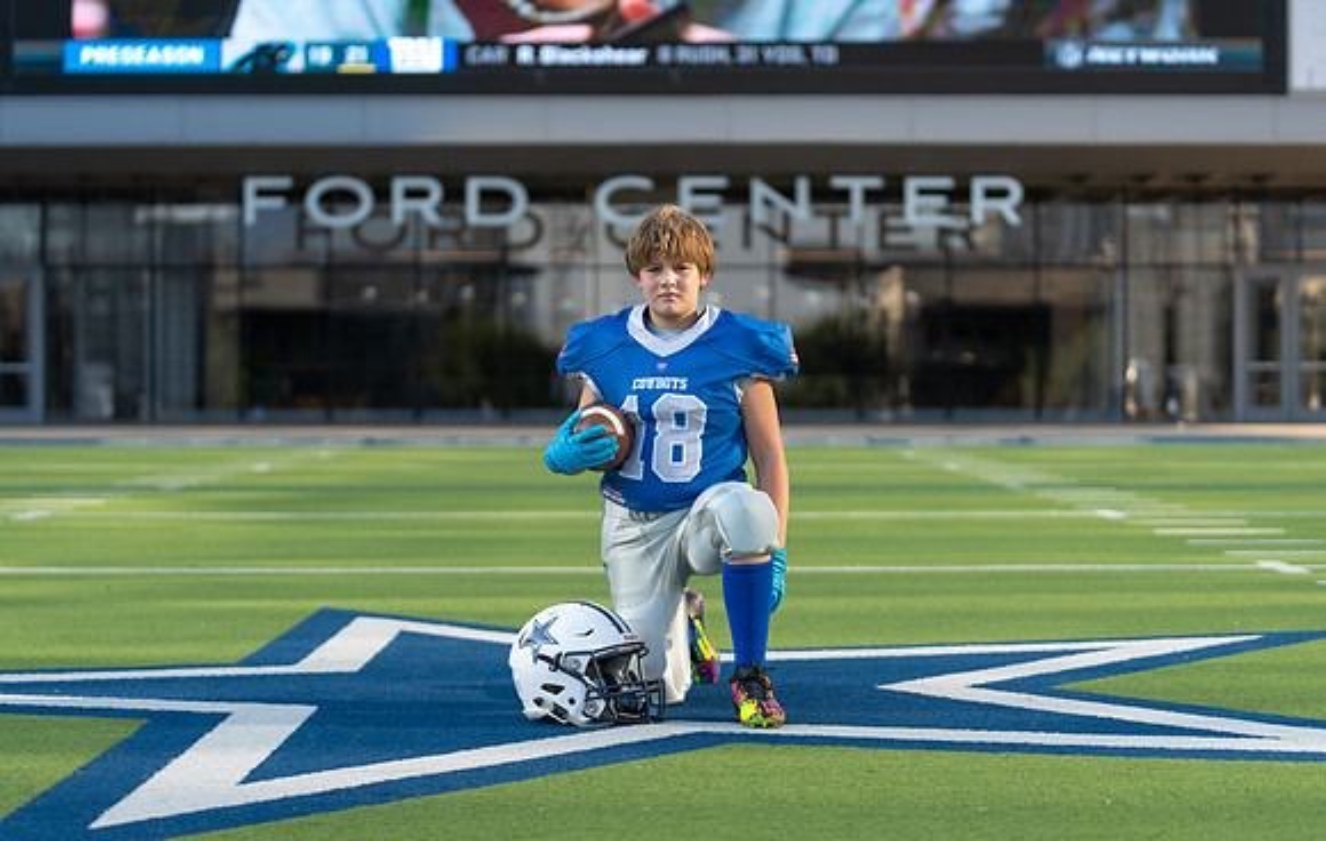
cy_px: 439
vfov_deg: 16.5
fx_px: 2894
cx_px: 658
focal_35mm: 80
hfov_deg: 25.8
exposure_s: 1/640
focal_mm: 77
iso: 100
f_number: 2.8
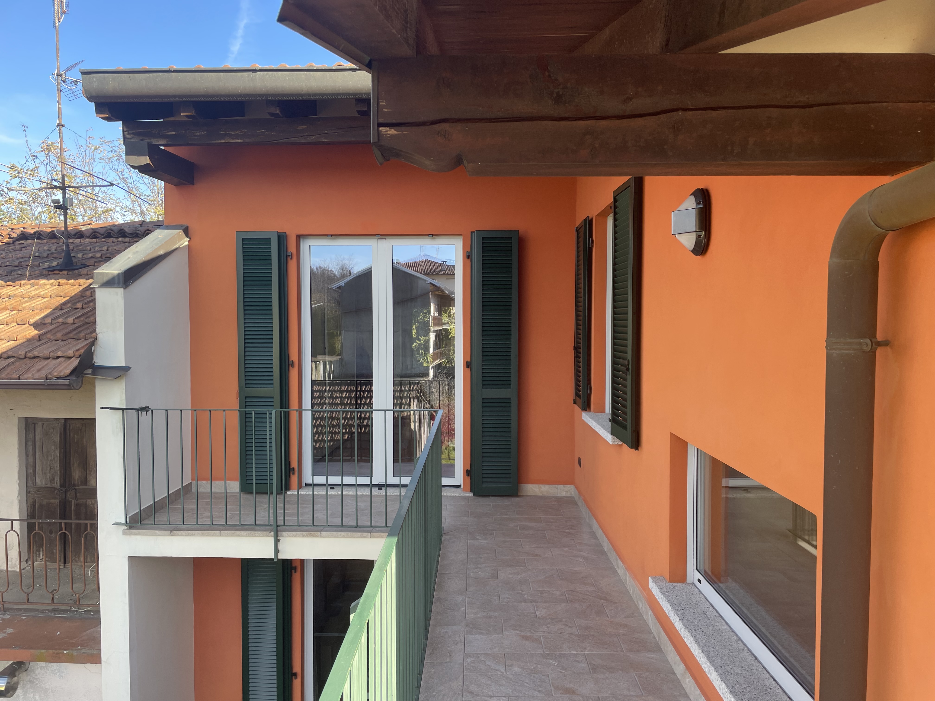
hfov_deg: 67.3
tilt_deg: -1.2
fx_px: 702
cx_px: 468
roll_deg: +0.3
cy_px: 350
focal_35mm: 26
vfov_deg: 53.1
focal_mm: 4.2
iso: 32
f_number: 1.6
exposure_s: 1/378
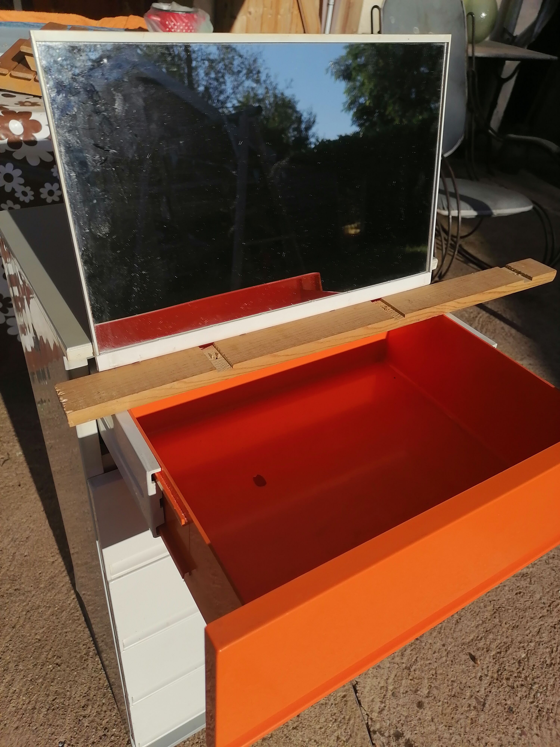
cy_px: 374
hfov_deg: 51.4
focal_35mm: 27
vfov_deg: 65.3
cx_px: 280
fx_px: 582
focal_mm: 5.3
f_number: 1.8
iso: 50
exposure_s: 1/3401
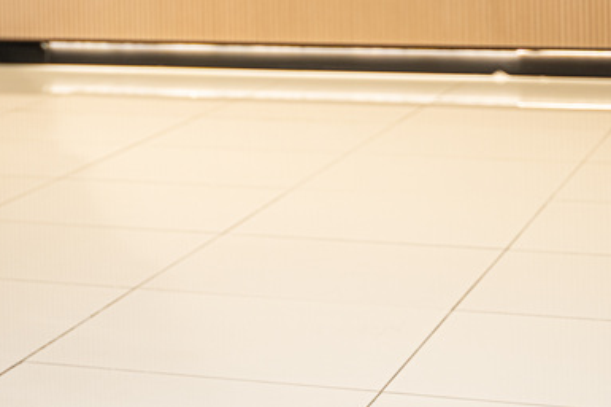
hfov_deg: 15.8
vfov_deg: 10.7
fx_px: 2120
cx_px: -126
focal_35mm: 125
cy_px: -134
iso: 640
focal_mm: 47
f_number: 2.8
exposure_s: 1/160
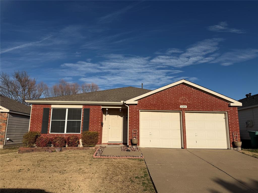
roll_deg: -0.8
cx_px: 129
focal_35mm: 24
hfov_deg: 71.6
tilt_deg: +10.1
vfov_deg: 56.8
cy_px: 96
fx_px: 179
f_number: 1.78
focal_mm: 6.76
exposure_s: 1/9091
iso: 80
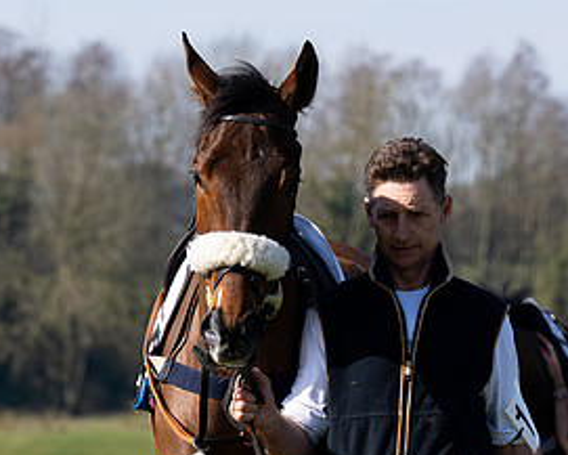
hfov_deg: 5.0
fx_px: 6542
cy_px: 253
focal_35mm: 389
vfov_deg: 4.0
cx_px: 434
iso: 200
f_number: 5
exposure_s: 1/1250
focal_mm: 120
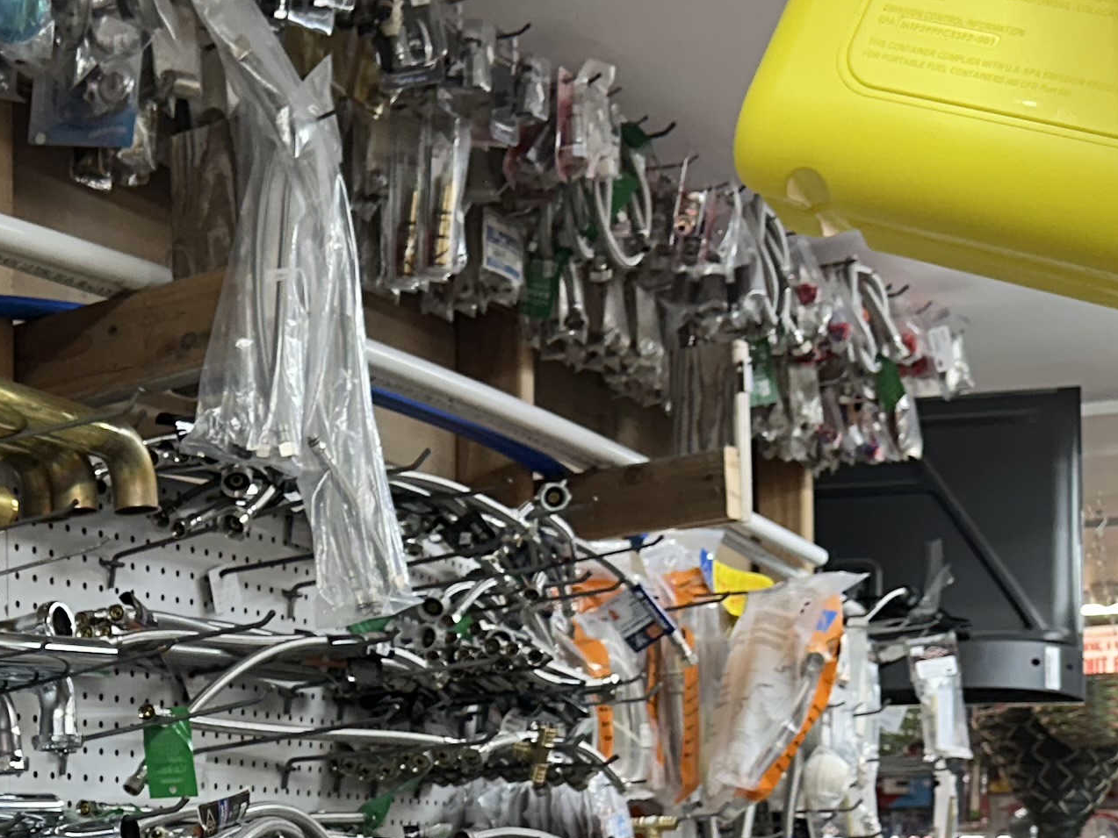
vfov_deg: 18.8
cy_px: 876
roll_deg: -0.4
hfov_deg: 22.8
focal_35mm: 76
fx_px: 2455
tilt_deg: +1.2
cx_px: -341
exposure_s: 1/120
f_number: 1.78
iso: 125
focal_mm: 6.86
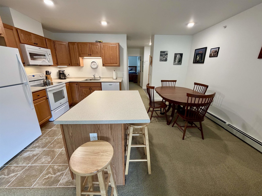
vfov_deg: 85.7
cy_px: 98
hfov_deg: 102.1
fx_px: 106
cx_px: 131
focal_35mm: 14
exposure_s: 1/60
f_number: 2.2
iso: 200
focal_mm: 2.22
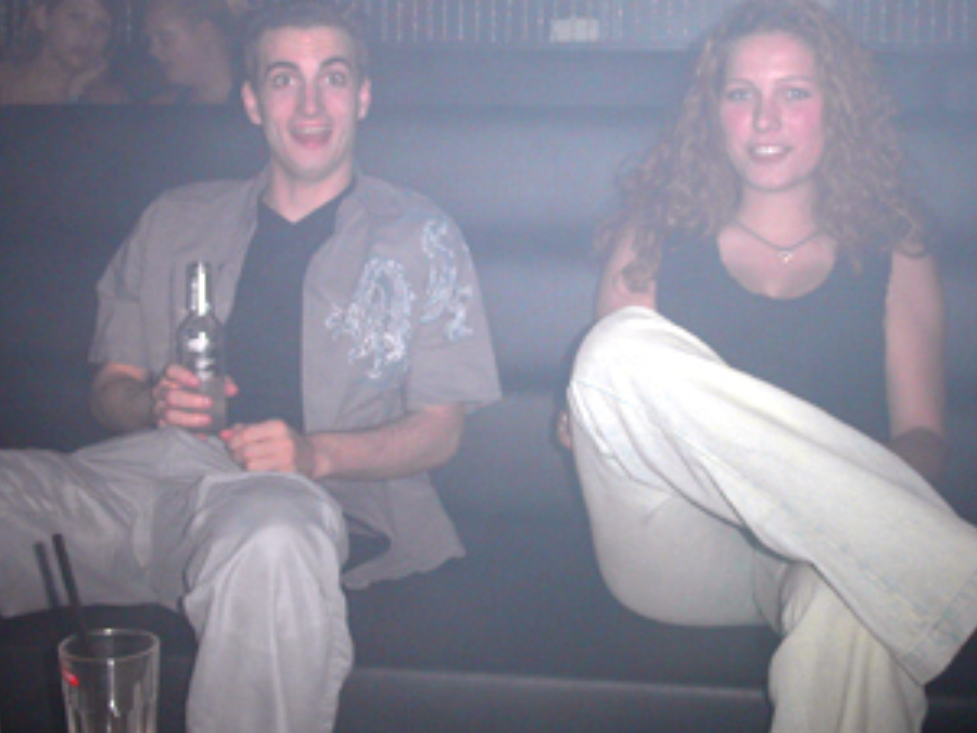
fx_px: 1439
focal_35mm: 51
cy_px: 303
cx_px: 542
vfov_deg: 28.5
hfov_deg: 37.4
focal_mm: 7.8
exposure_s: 1/30
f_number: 2.8
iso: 100
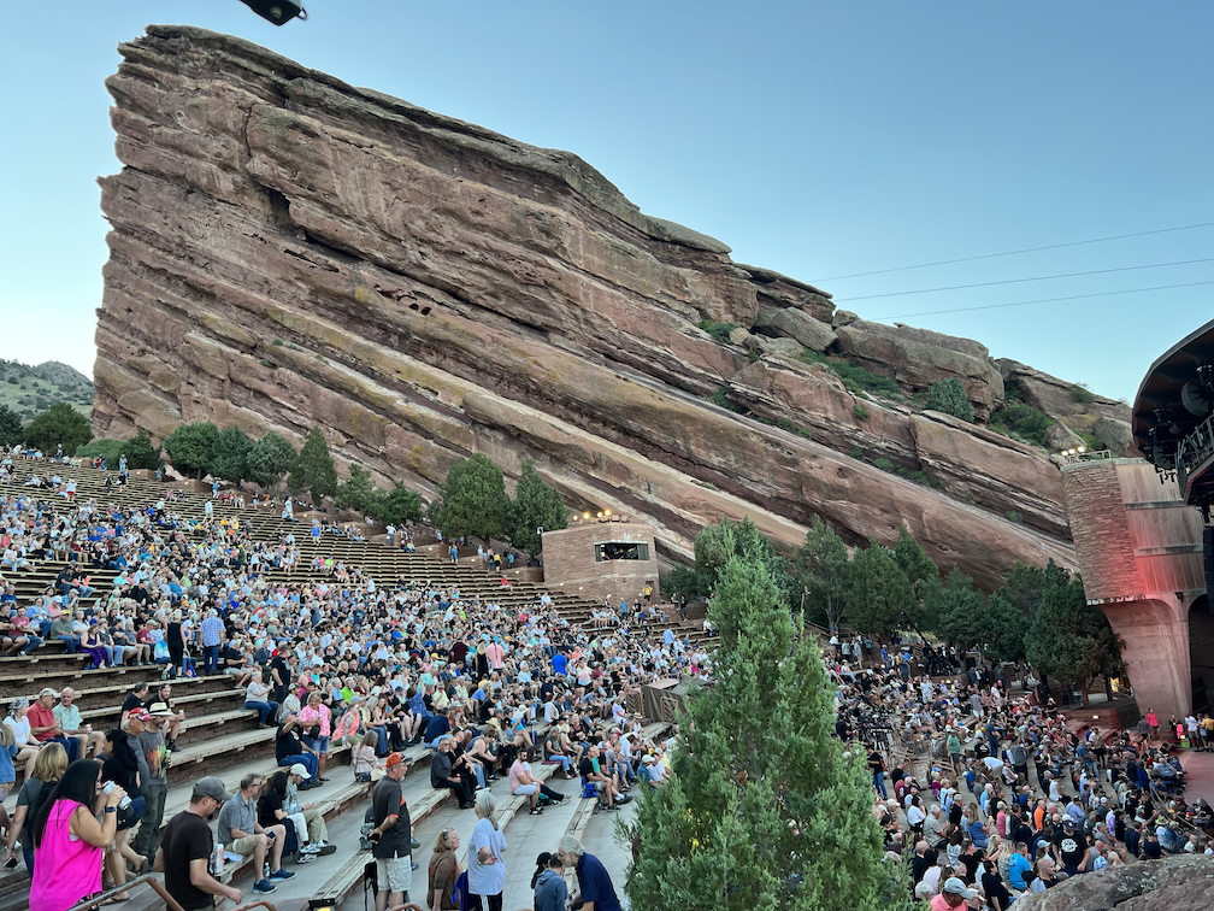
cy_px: 456
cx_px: 607
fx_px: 912
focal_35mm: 26
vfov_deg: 53.1
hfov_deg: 67.3
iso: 64
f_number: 1.5
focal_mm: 5.7
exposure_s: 1/120
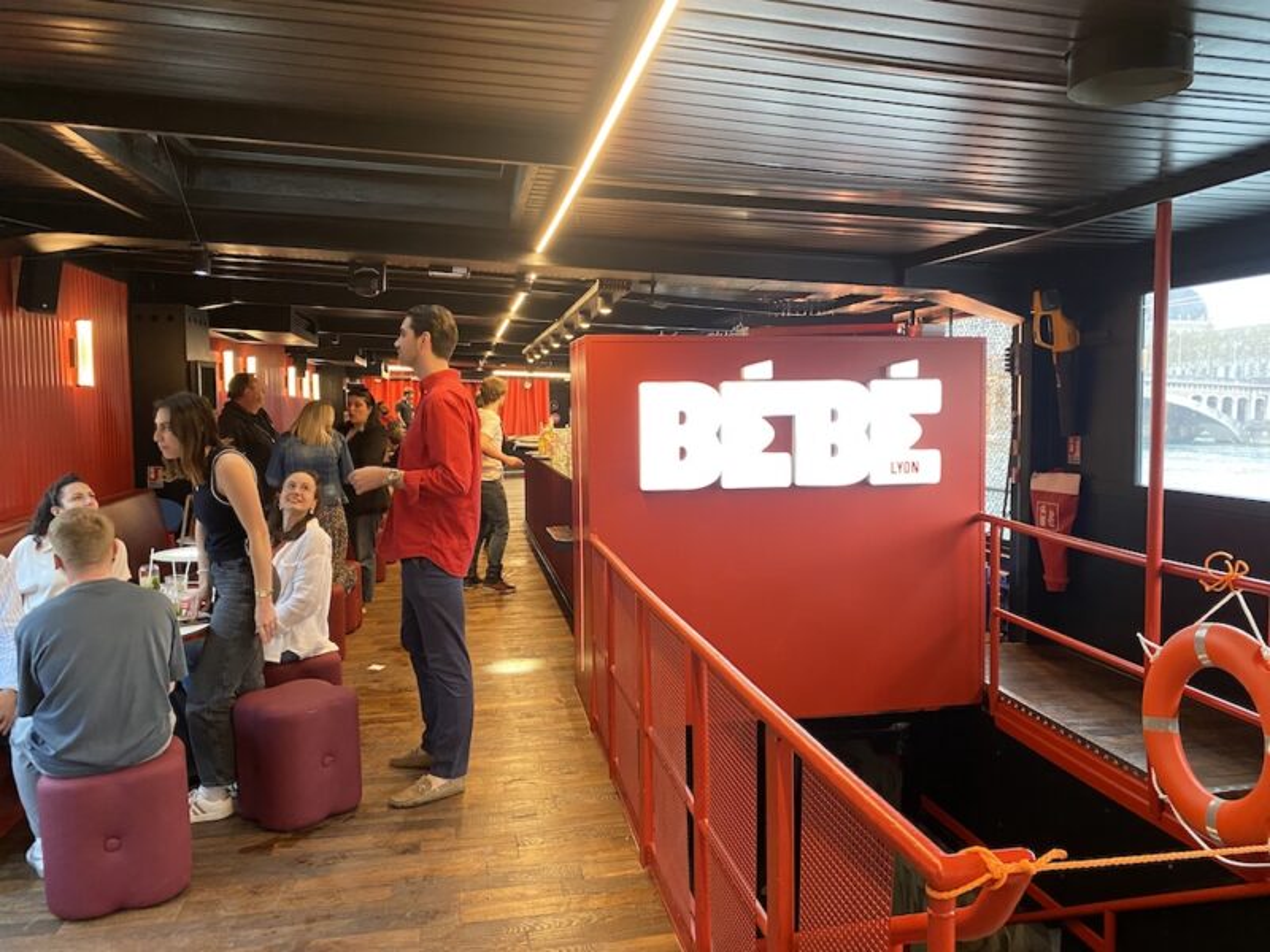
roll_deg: -1.5
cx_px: 635
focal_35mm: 26
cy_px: 476
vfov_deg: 53.1
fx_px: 954
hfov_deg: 67.3
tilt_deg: -3.6
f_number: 1.8
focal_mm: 4.25
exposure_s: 1/50
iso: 320
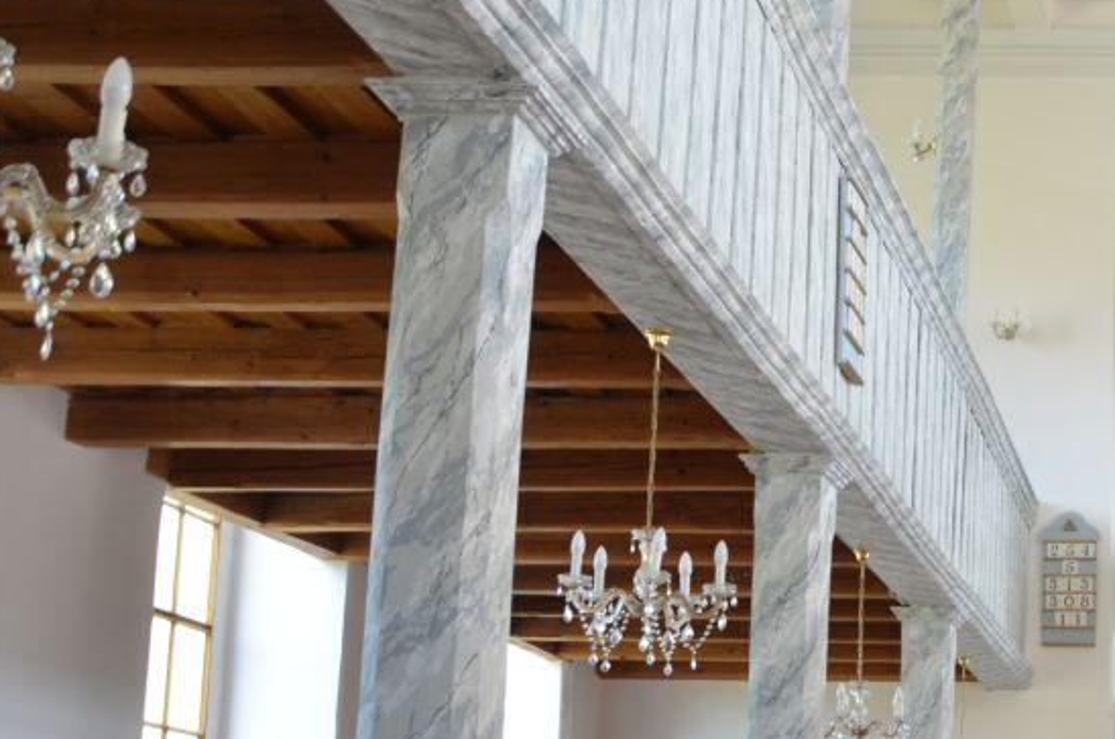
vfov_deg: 19.5
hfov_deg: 25.6
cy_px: 538
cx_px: 1414
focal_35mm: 69
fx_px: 2133
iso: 400
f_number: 3.5
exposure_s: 1/100
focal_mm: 18
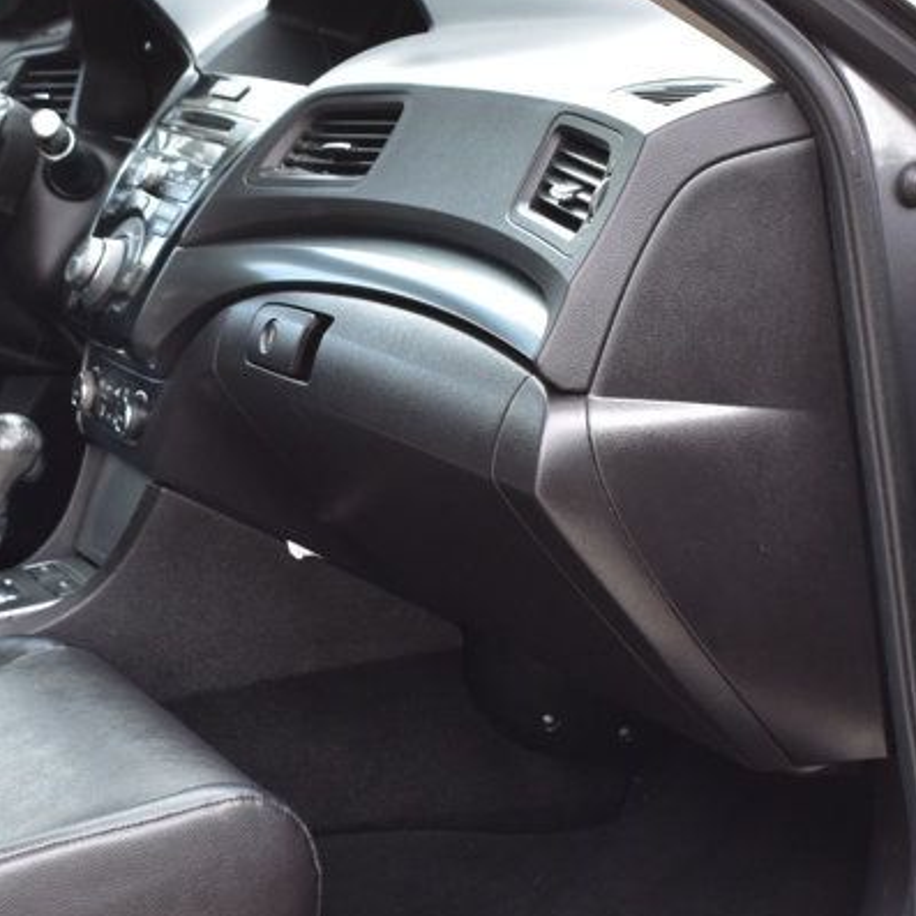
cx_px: 367
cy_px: 501
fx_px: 2754
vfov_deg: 18.9
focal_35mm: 92
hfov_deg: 18.9
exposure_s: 1/60
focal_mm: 28
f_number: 8
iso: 400
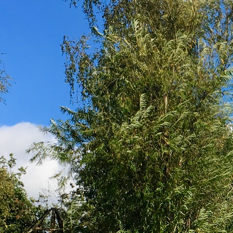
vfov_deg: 15.4
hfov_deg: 14.8
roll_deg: +0.1
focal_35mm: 112
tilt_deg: +7.7
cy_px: 213
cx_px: 317
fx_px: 853
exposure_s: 1/1425
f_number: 2.2
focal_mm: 4.15
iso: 25
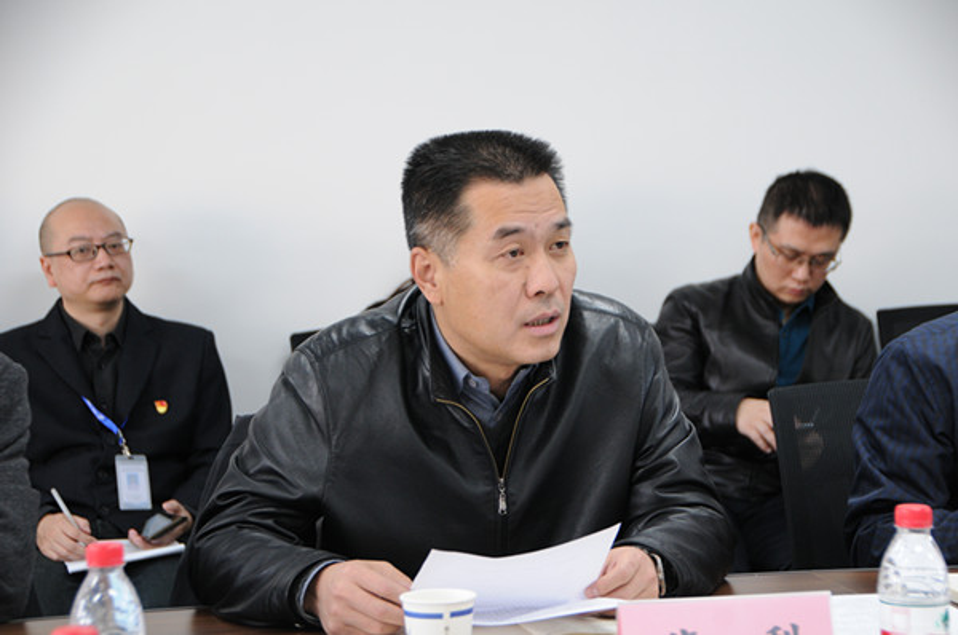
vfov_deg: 14.7
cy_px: 318
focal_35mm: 93
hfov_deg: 21.9
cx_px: 479
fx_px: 2471
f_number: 4.8
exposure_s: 1/30
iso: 640
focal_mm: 62
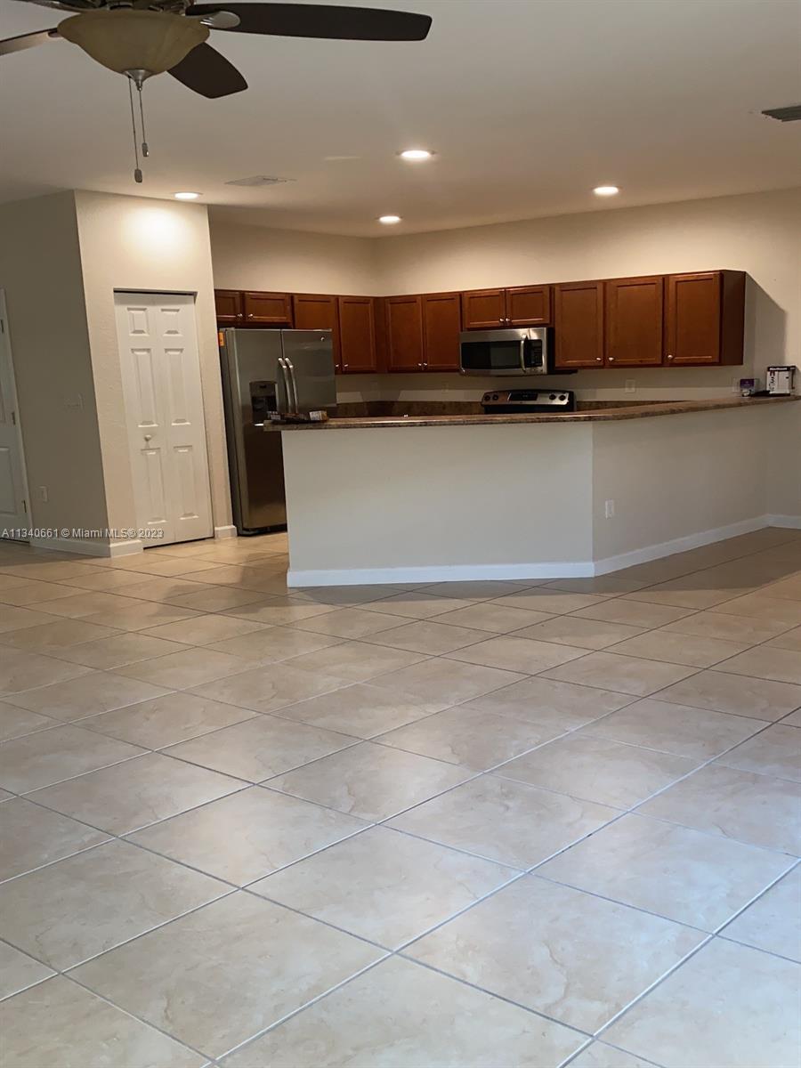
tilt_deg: -11.6
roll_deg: +2.0
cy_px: 534
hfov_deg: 46.8
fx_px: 926
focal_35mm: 30
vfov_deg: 60.0
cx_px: 400
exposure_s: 1/40
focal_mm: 4.25
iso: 100
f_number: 1.8
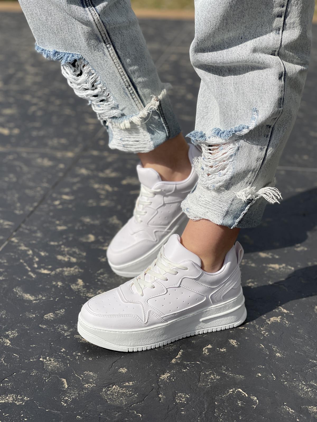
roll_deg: -1.3
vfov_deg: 30.3
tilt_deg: -22.9
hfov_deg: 22.9
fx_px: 781
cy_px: 211
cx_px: 158
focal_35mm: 64
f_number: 2.2
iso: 32
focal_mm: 7.5
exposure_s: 1/3125
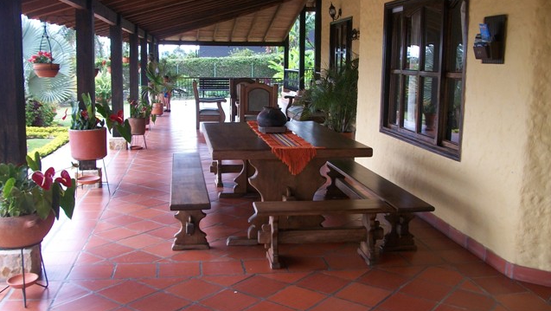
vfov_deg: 33.8
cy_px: 160
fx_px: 512
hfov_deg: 56.6
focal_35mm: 35
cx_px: 275
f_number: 2.9
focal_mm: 5.7
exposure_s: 1/125
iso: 80
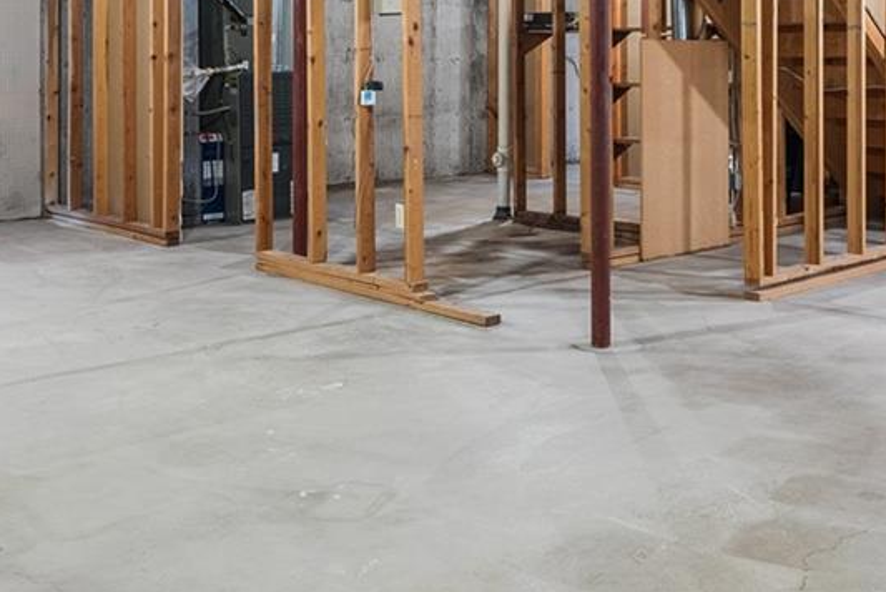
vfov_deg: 27.0
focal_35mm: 48
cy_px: 49
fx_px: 1182
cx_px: 542
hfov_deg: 40.9
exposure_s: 2.5
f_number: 8
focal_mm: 16
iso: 200
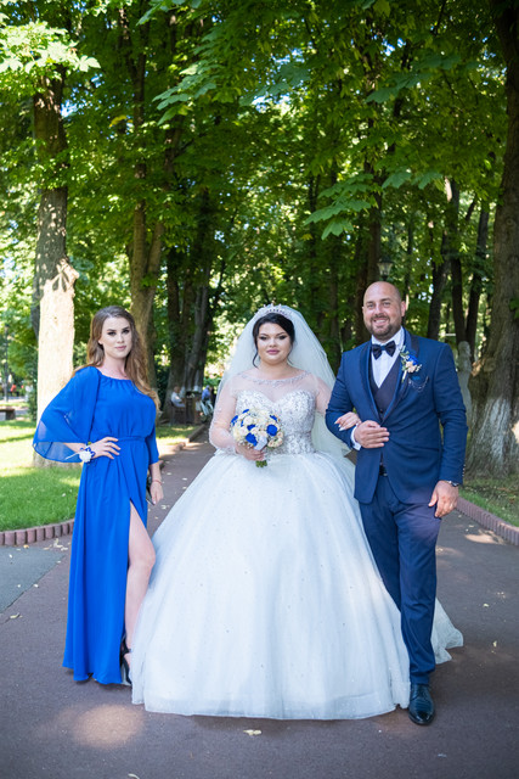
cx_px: 260
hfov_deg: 37.9
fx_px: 756
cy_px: 390
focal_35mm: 35
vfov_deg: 54.4
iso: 640
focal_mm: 23
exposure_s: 1/500
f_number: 2.2
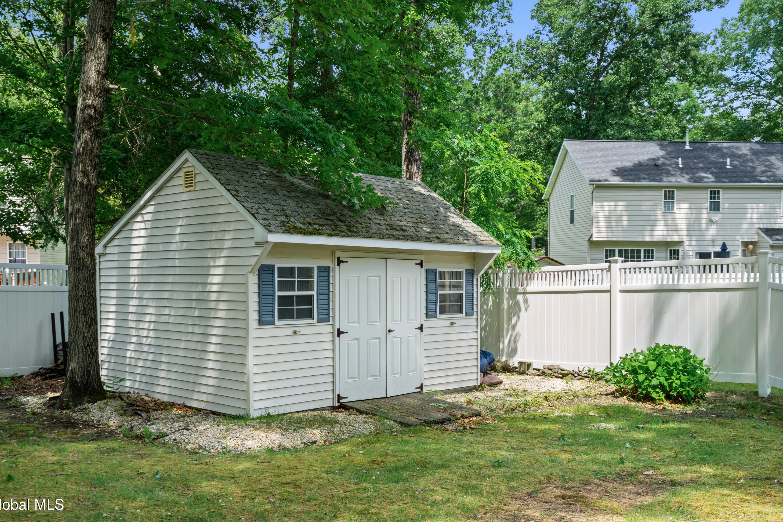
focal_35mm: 36
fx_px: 783
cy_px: 260
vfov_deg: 36.9
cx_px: 389
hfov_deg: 53.1
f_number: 8
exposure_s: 1/320
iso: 640
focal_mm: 35
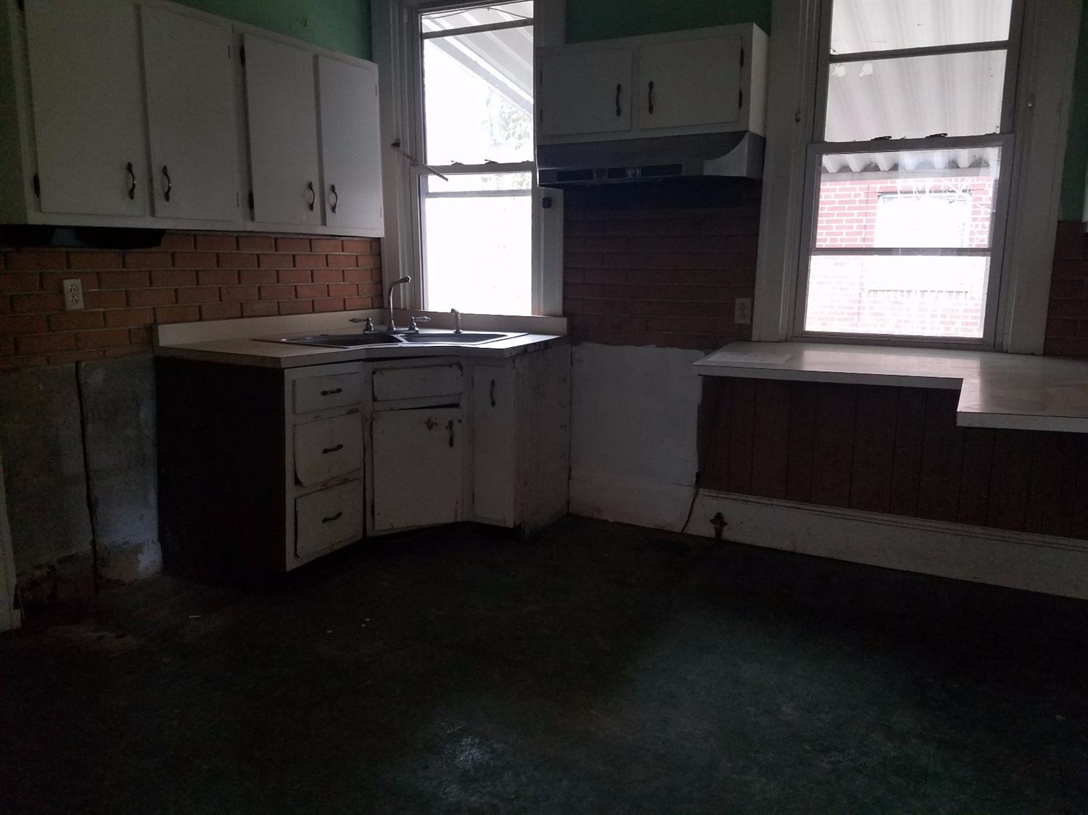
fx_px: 817
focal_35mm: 26
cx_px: 544
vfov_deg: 53.0
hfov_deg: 67.3
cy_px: 408
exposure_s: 1/25
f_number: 1.7
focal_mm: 4.2
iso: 200
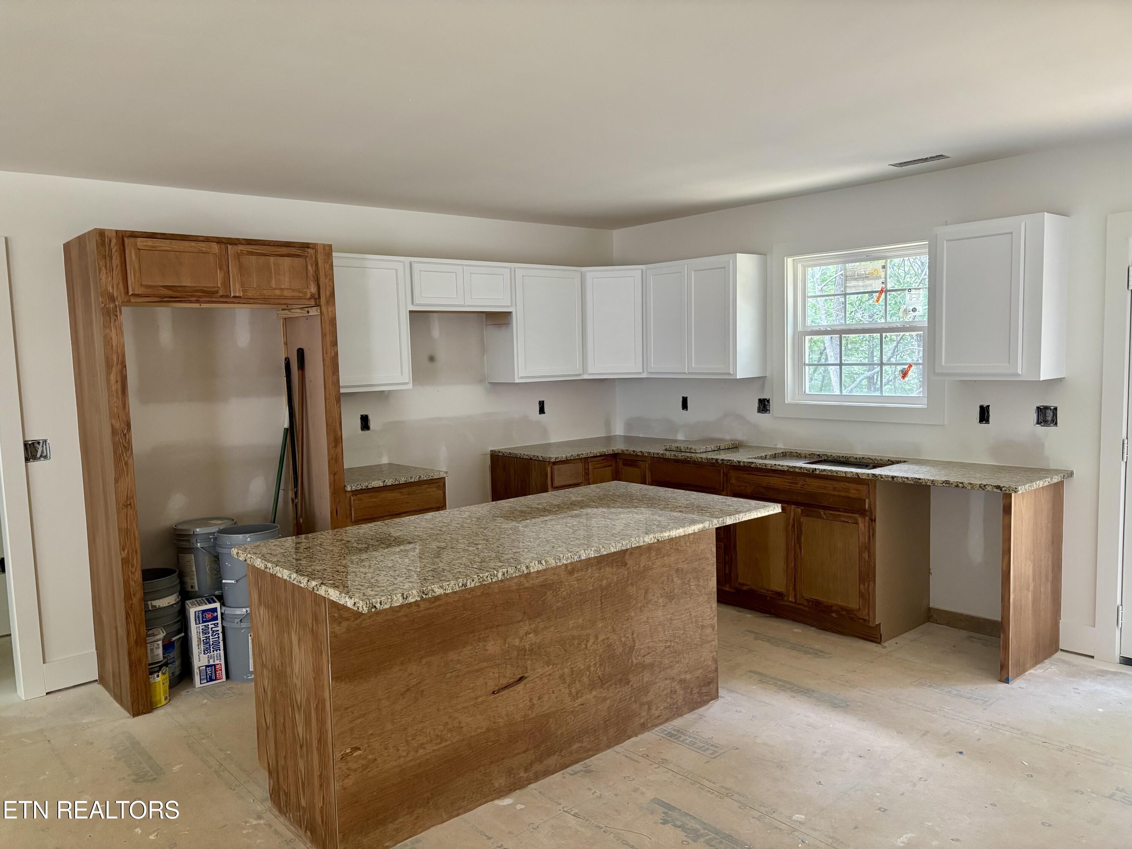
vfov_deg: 53.1
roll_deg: +1.4
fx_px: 850
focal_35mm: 26
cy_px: 424
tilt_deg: -6.3
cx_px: 566
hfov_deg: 67.3
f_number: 1.6
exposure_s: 1/60
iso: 250
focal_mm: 5.96
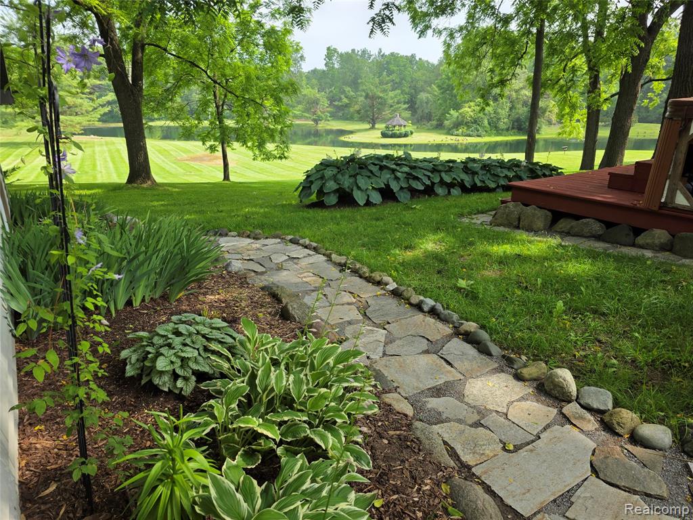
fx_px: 460
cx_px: 346
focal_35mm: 23
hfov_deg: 73.9
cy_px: 260
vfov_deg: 58.9
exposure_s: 1/1780
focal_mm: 6.3
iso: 80
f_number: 1.7
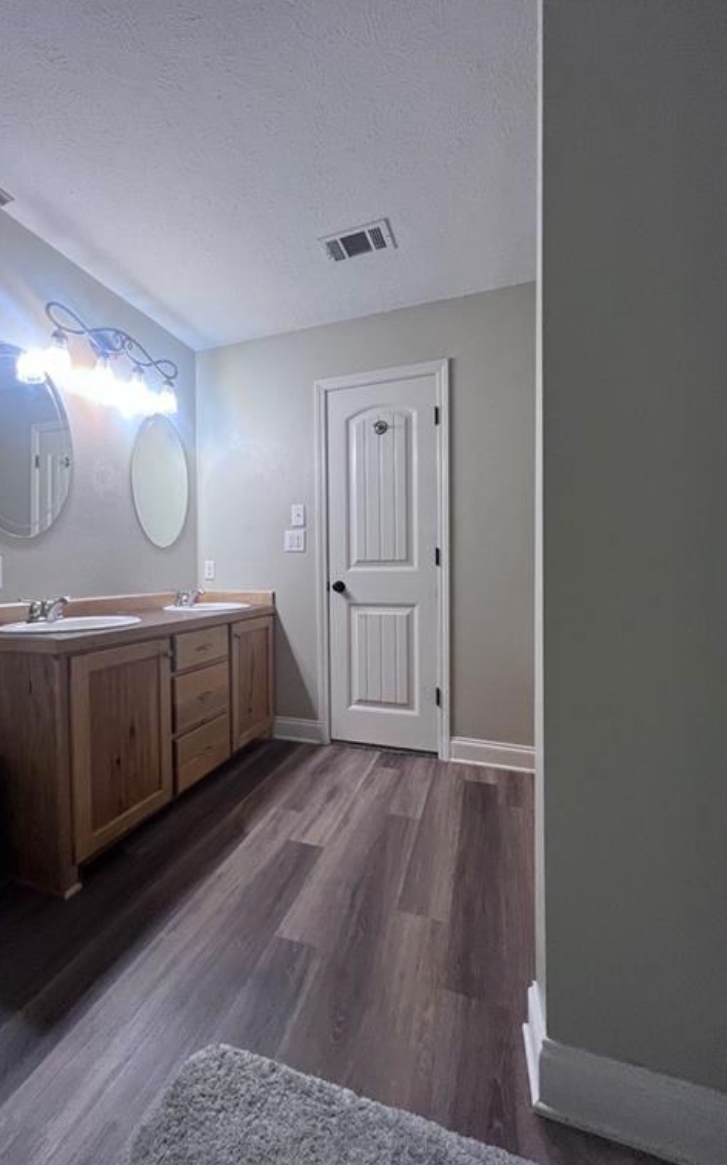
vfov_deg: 105.3
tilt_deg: -0.8
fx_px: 444
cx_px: 302
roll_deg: +0.8
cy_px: 582
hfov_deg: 77.9
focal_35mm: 14
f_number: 1.8
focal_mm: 1.57
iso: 200
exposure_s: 1/120
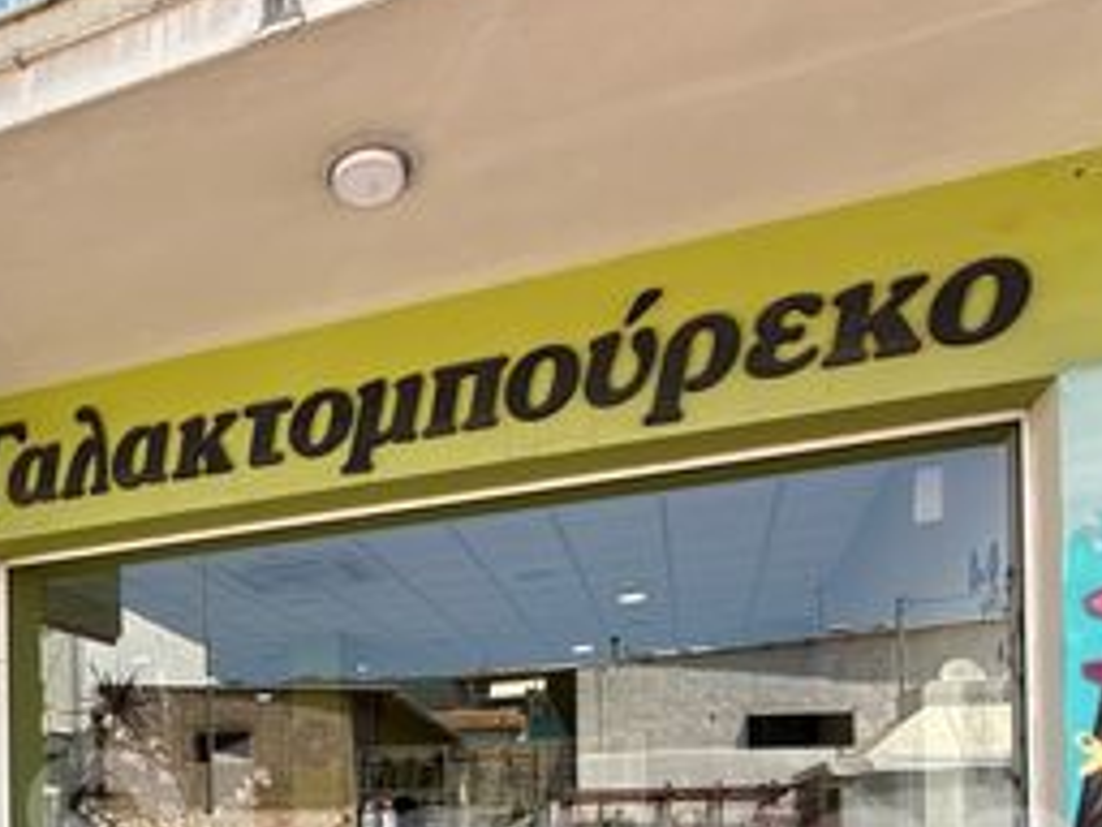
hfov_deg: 48.9
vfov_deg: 36.3
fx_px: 1114
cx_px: 185
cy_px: 840
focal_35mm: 35
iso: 50
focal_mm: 2.22
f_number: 2.2
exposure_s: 1/355
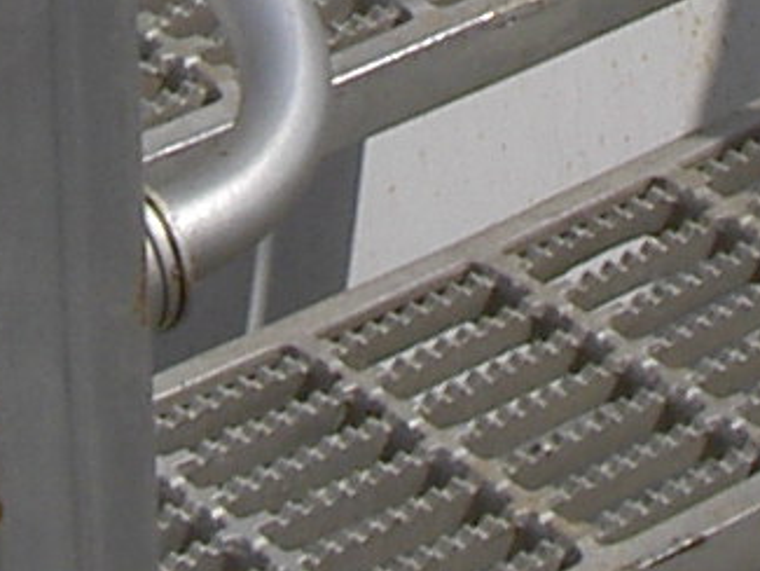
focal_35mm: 246
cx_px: 339
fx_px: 5403
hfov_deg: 8.0
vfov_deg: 5.8
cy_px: -812
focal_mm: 8
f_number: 4.7
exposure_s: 1/2000
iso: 100
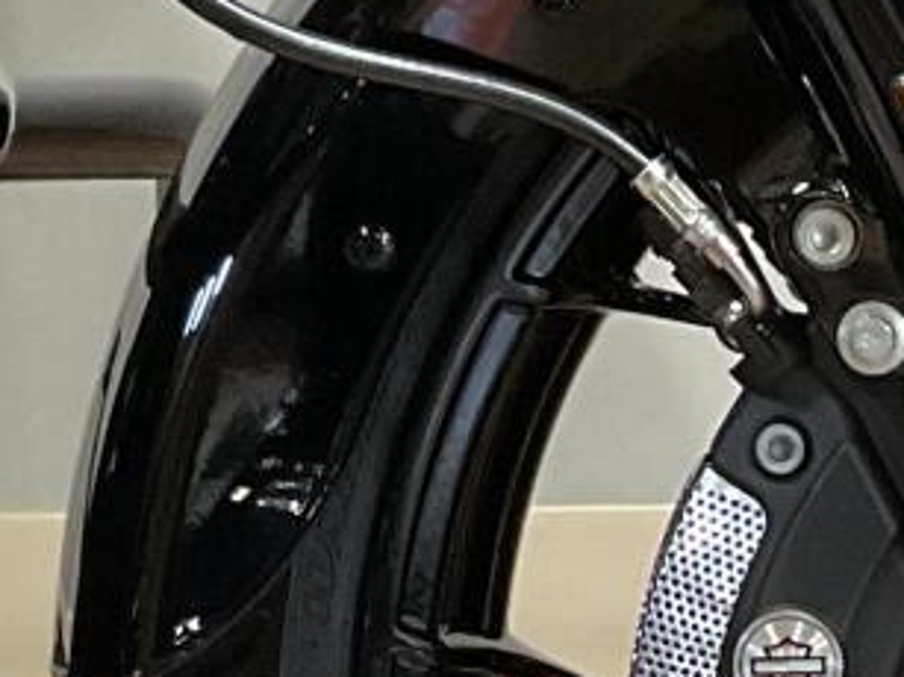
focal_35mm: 189
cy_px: 665
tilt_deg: -20.5
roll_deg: -1.2
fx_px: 4934
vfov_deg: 7.8
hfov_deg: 10.4
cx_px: 869
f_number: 1.8
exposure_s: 1/60
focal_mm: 3
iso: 160
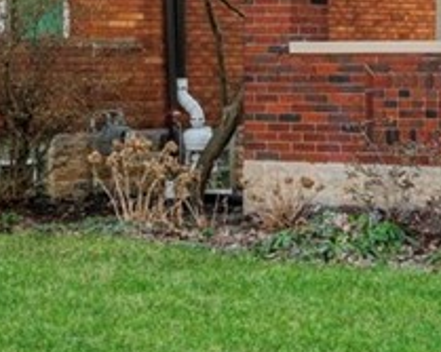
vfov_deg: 10.0
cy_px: -270
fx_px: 1905
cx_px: 885
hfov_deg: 11.8
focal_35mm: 146
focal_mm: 30
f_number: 8
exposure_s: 1/200
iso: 400
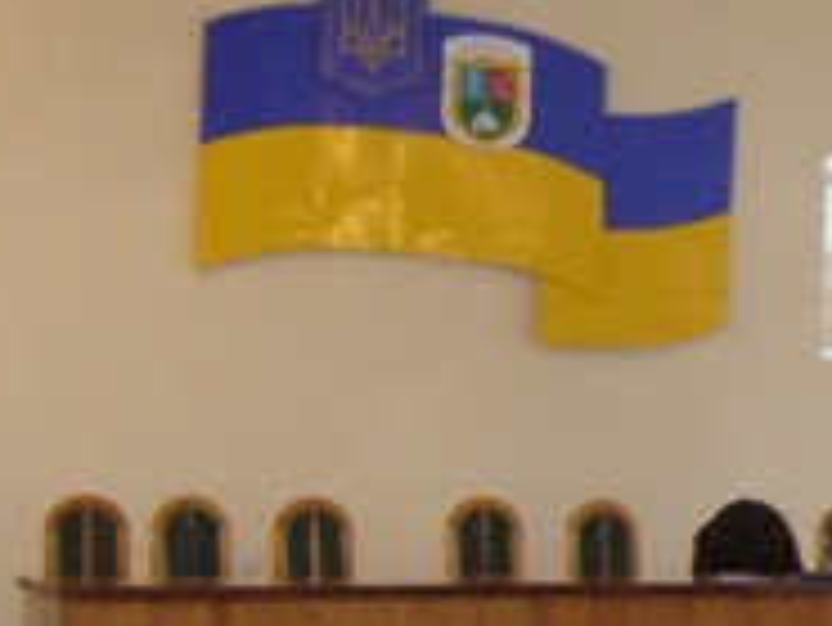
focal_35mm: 121
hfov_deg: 15.6
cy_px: 540
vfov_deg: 12.2
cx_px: 1052
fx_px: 2910
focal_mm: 5.8
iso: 250
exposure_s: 1/30
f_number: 2.8
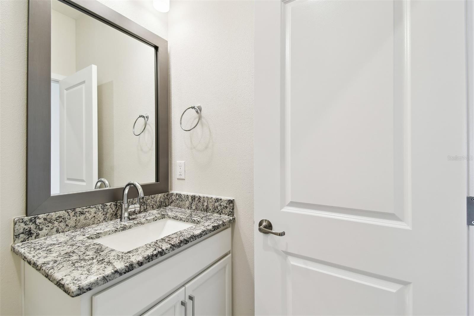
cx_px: 237
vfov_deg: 77.3
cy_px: 158
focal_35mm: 15
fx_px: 197
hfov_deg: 100.4
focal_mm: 10
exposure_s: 1/6
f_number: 7.1
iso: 100
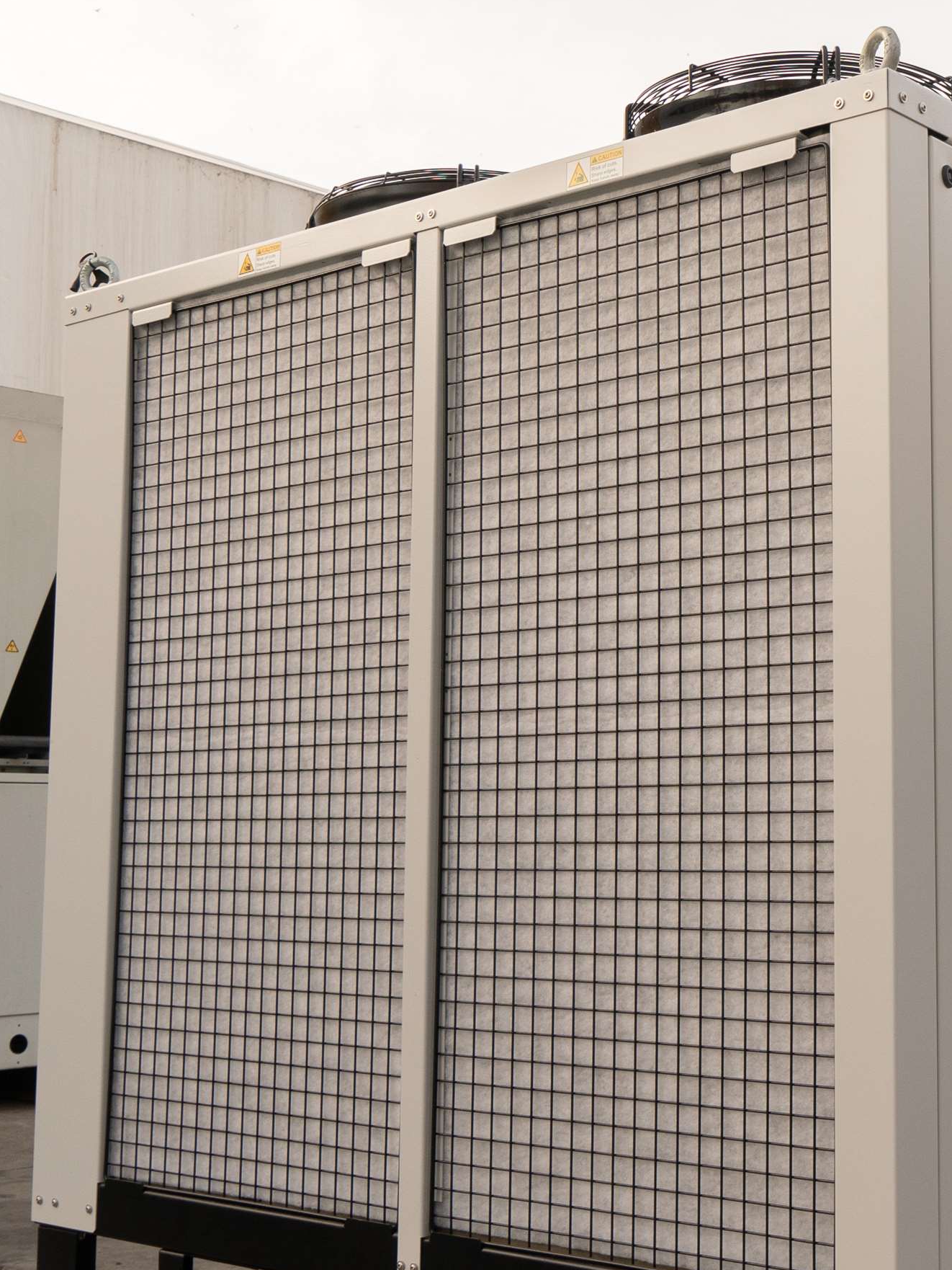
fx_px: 2016
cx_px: 820
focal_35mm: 55
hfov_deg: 25.9
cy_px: 624
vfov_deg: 34.9
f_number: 8
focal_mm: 24
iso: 200
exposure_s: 1/160
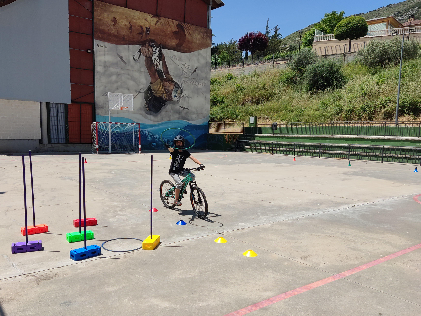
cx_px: 179
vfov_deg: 48.2
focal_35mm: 29
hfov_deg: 61.4
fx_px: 353
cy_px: 174
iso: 50
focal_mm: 4.71
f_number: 1.79
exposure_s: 1/1427
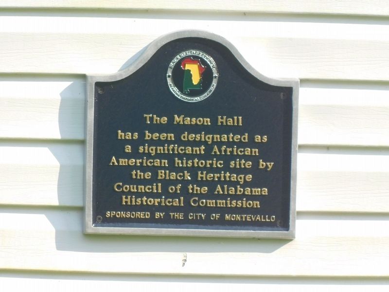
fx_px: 10271
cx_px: 194
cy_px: 146
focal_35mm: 914
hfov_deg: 2.2
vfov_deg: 1.6
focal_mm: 160
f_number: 6.5
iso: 125
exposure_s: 1/200
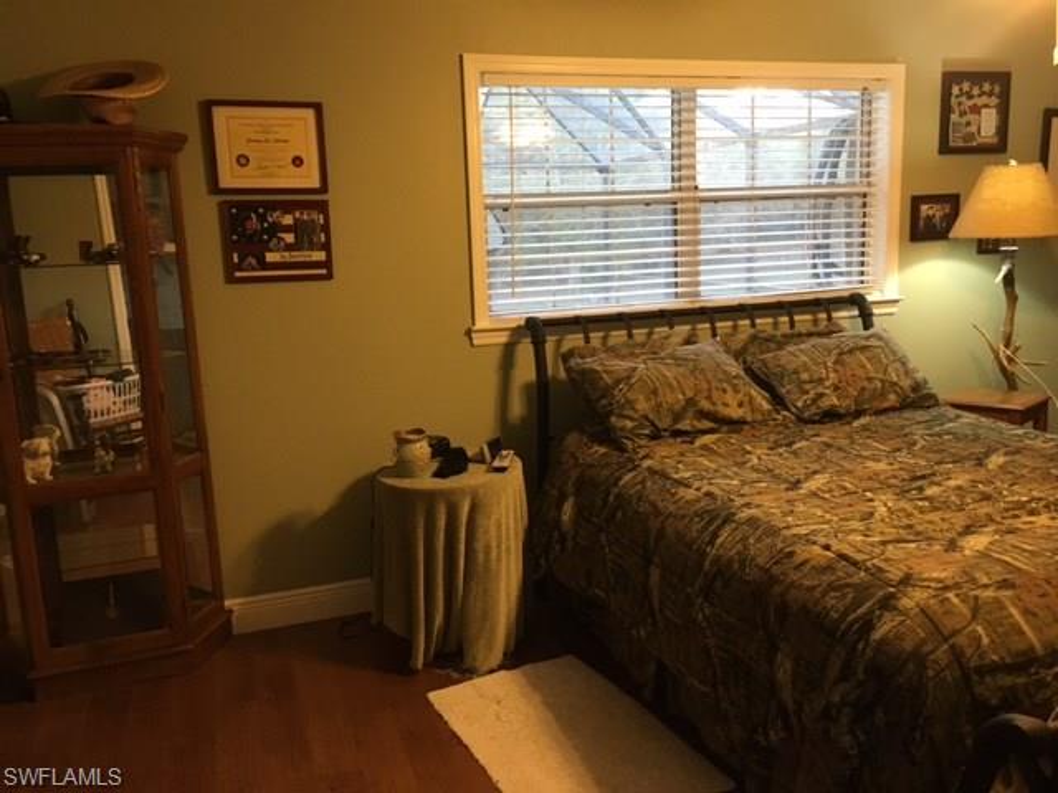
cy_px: 396
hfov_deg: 61.7
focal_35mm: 29
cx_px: 529
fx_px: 886
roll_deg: +1.8
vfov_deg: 48.2
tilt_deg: -10.9
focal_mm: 4.15
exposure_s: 1/30
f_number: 2.2
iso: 125
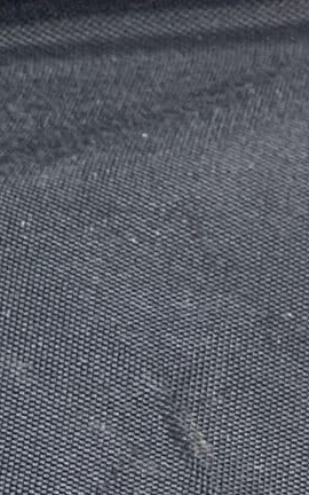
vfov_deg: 10.9
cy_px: 843
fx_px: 2452
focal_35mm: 182
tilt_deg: -59.4
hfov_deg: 6.4
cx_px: 1059
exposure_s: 1/108
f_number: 1.8
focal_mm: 3
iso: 25
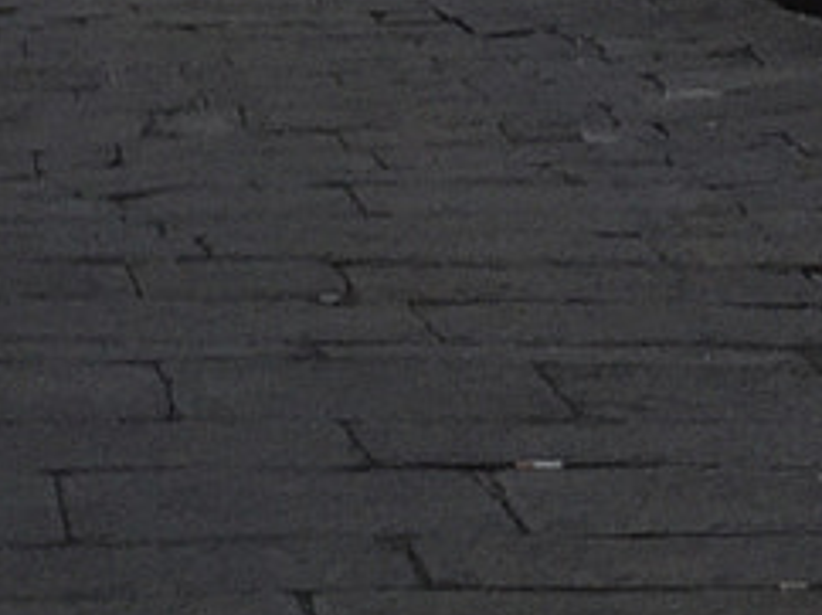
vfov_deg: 6.8
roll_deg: +1.2
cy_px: -1352
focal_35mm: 192
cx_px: 262
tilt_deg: -2.1
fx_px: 4555
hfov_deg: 10.3
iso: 40
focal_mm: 4.15
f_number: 2.2
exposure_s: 1/100
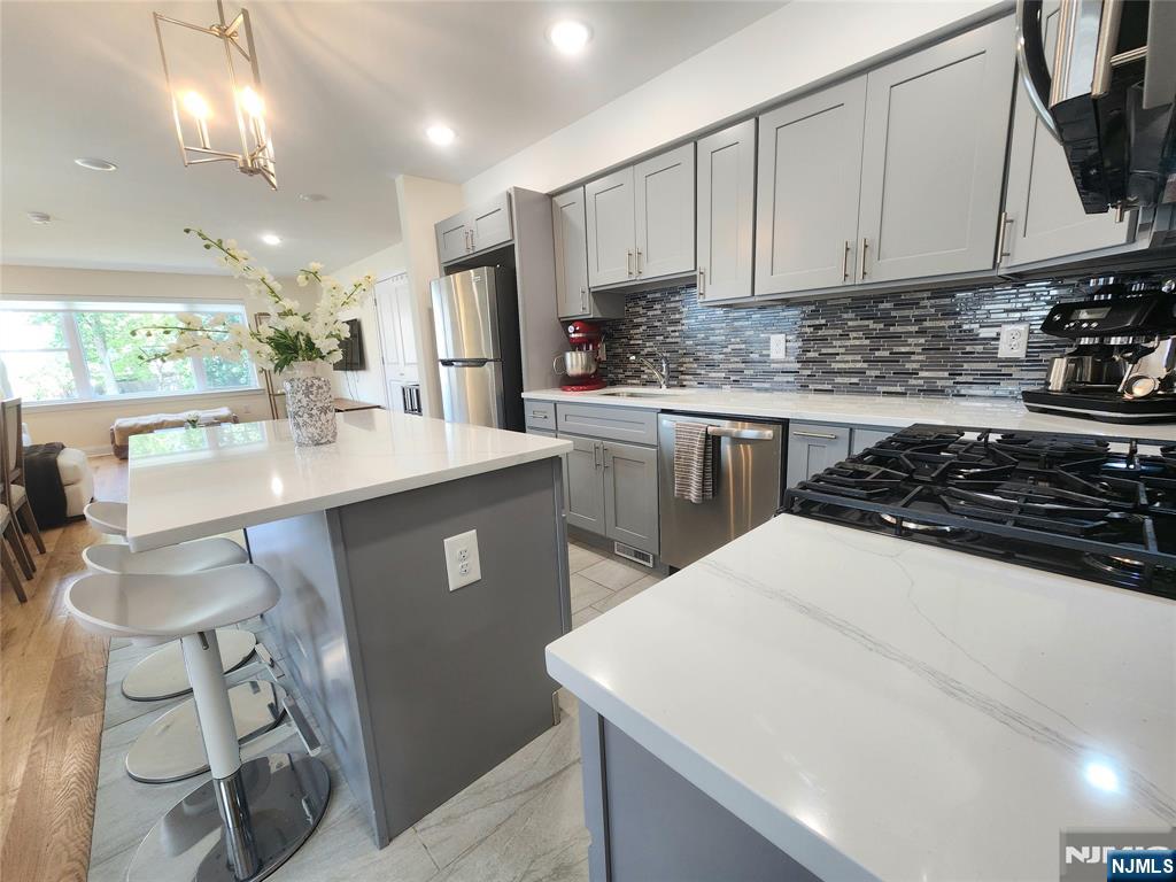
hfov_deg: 106.2
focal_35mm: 13
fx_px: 442
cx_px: 588
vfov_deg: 89.9
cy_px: 441
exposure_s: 1/60.2
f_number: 2.2
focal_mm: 2.2
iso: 100
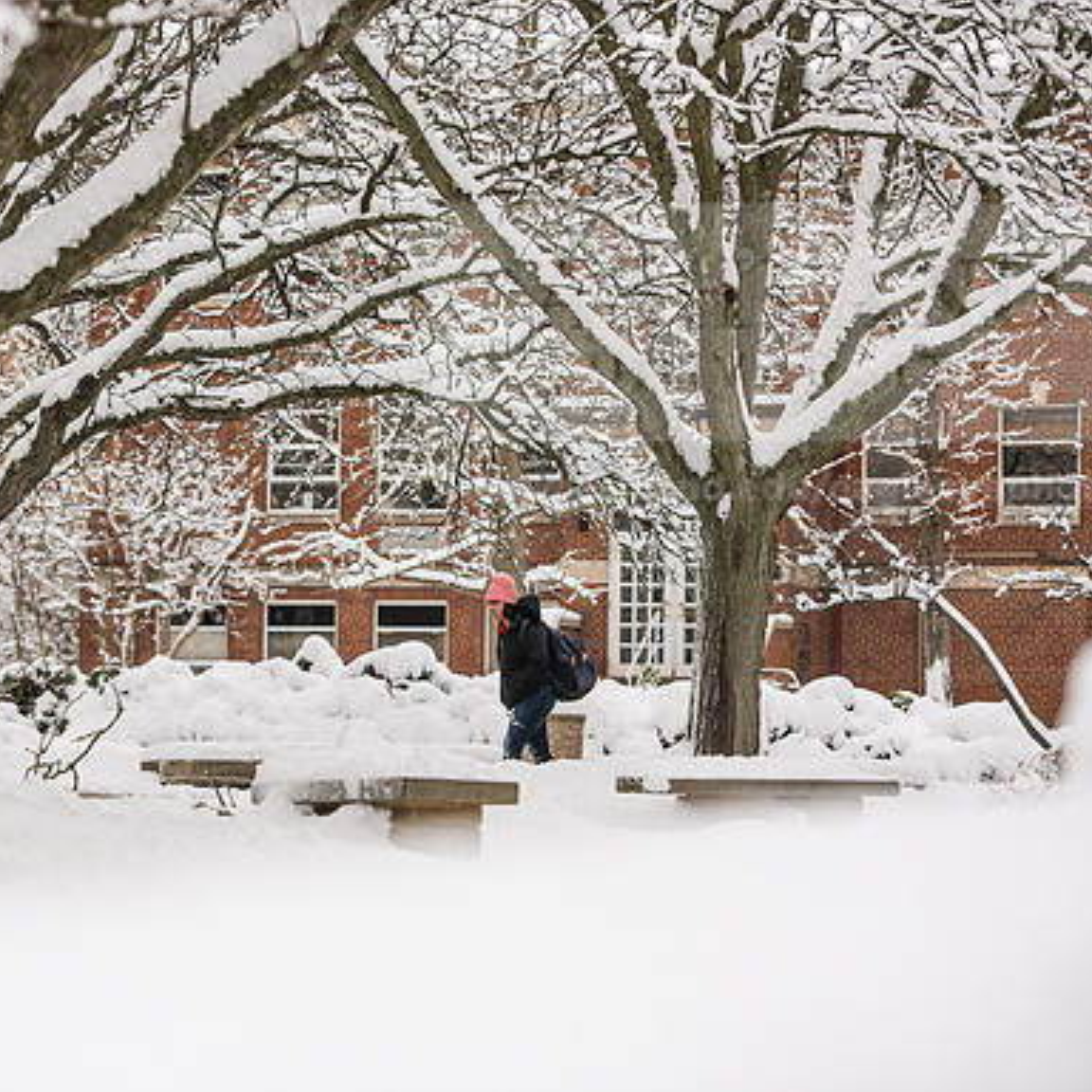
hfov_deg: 13.3
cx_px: 338
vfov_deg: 13.3
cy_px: 547
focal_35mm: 131
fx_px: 4675
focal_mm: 102
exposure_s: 1/500
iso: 160
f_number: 3.5
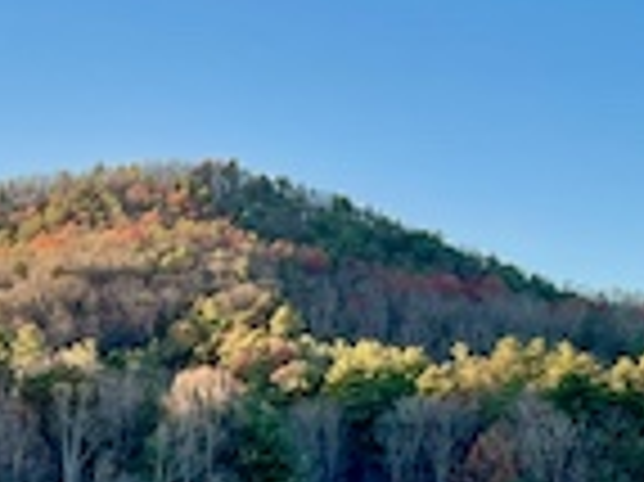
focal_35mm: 105
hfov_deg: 18.4
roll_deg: -0.8
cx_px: 41
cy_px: 523
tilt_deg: +2.8
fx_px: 1952
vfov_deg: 13.8
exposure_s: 1/750
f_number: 1.6
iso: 32
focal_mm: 5.1
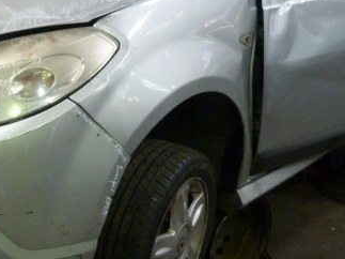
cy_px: 83
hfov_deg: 30.7
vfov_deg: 23.5
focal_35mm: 62
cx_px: 89
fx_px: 618
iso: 400
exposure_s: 1/13
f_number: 2.8
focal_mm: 4.5
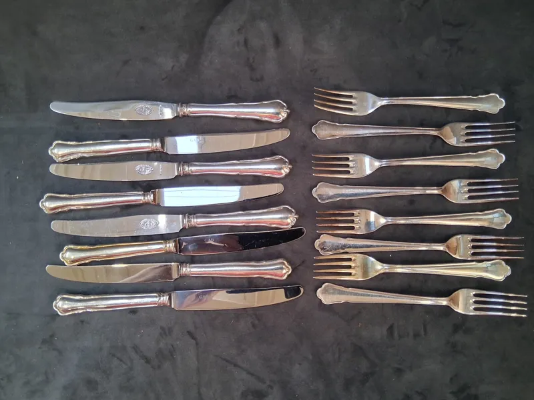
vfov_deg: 53.1
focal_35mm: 26
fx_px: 401
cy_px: 200
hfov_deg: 67.3
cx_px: 267
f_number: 1.8
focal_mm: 3.98
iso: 320
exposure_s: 1/100
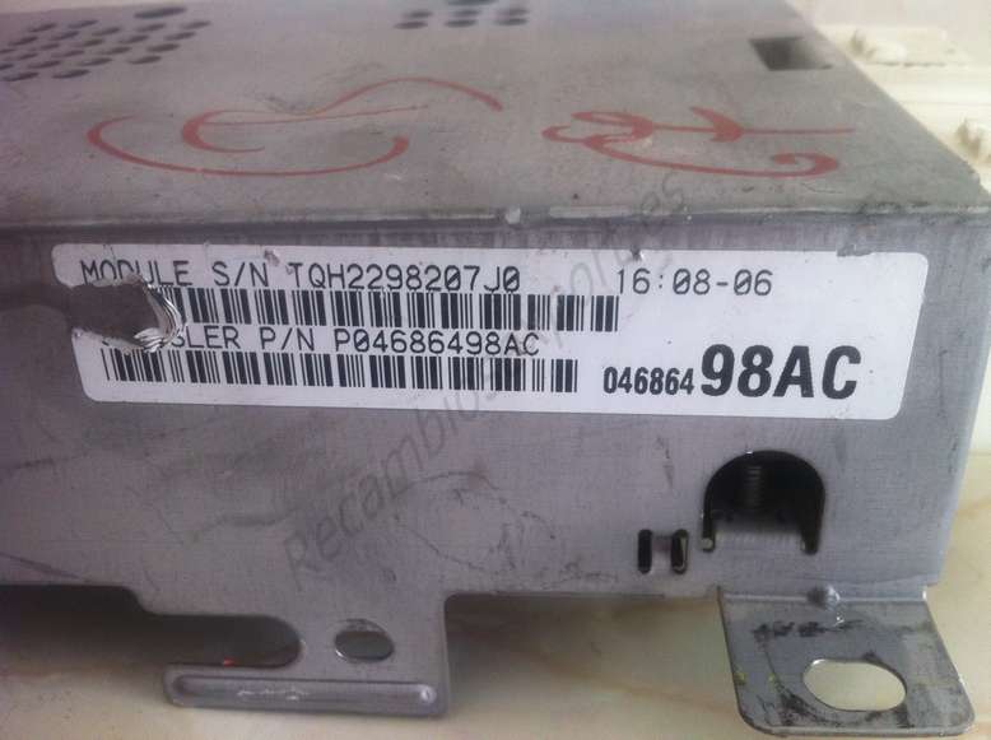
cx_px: 496
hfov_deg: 52.7
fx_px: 1000
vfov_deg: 40.6
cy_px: 370
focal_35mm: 35
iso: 100
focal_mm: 3.85
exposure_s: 1/50
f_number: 2.8
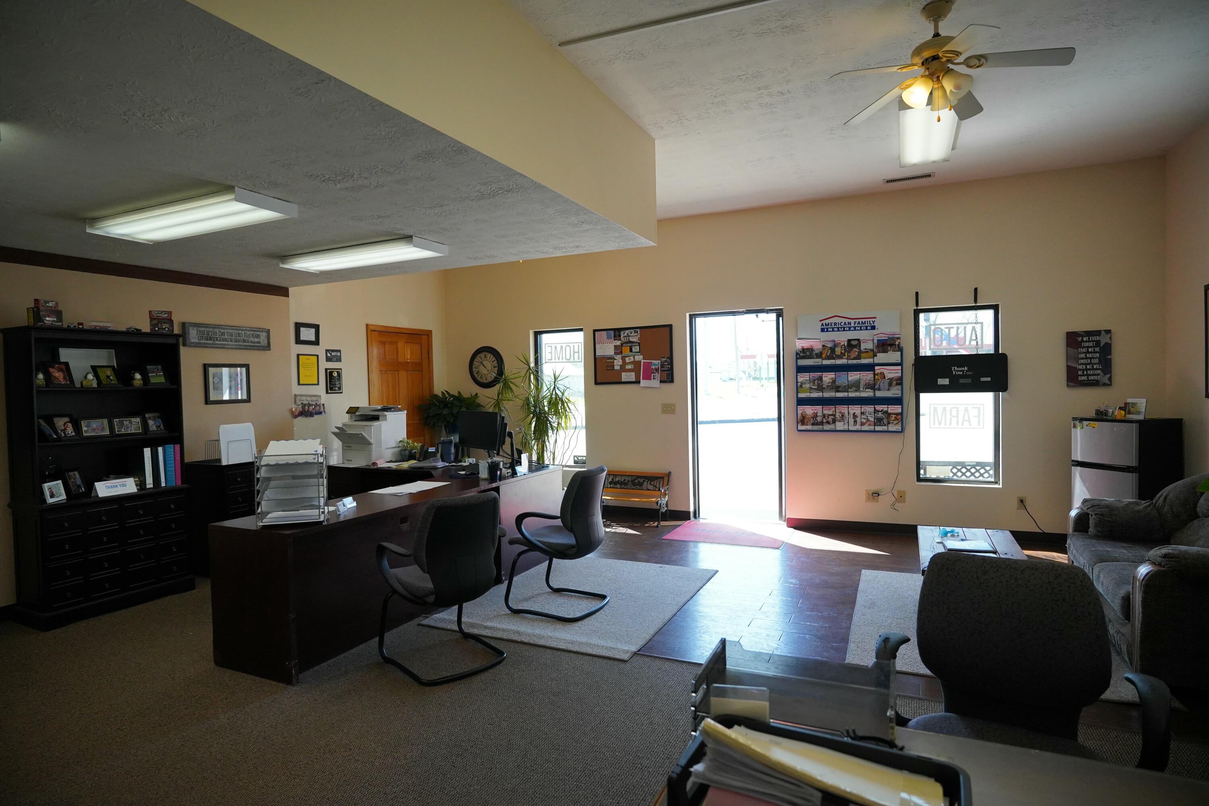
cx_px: 604
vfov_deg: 61.9
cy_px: 403
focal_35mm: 20
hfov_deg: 84.0
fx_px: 672
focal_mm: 20
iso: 3200
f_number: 5
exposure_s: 1/1000
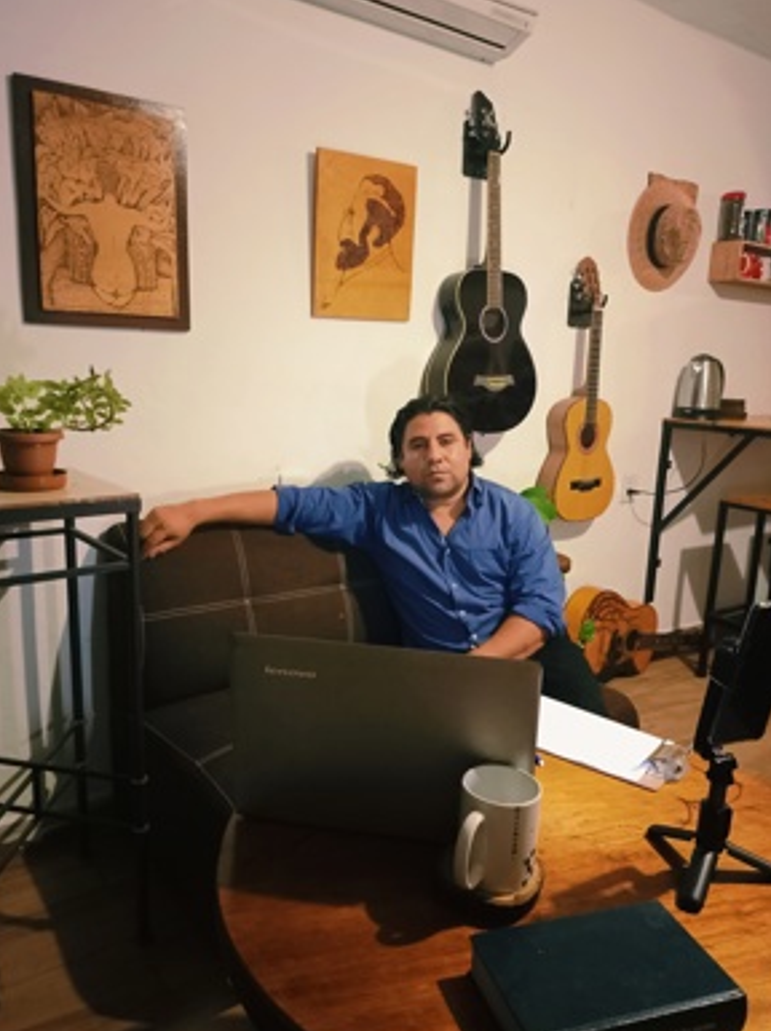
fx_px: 773
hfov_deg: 53.0
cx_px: 375
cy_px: 514
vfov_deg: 67.4
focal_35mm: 26
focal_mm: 4.71
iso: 5400
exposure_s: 1/30
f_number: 1.79
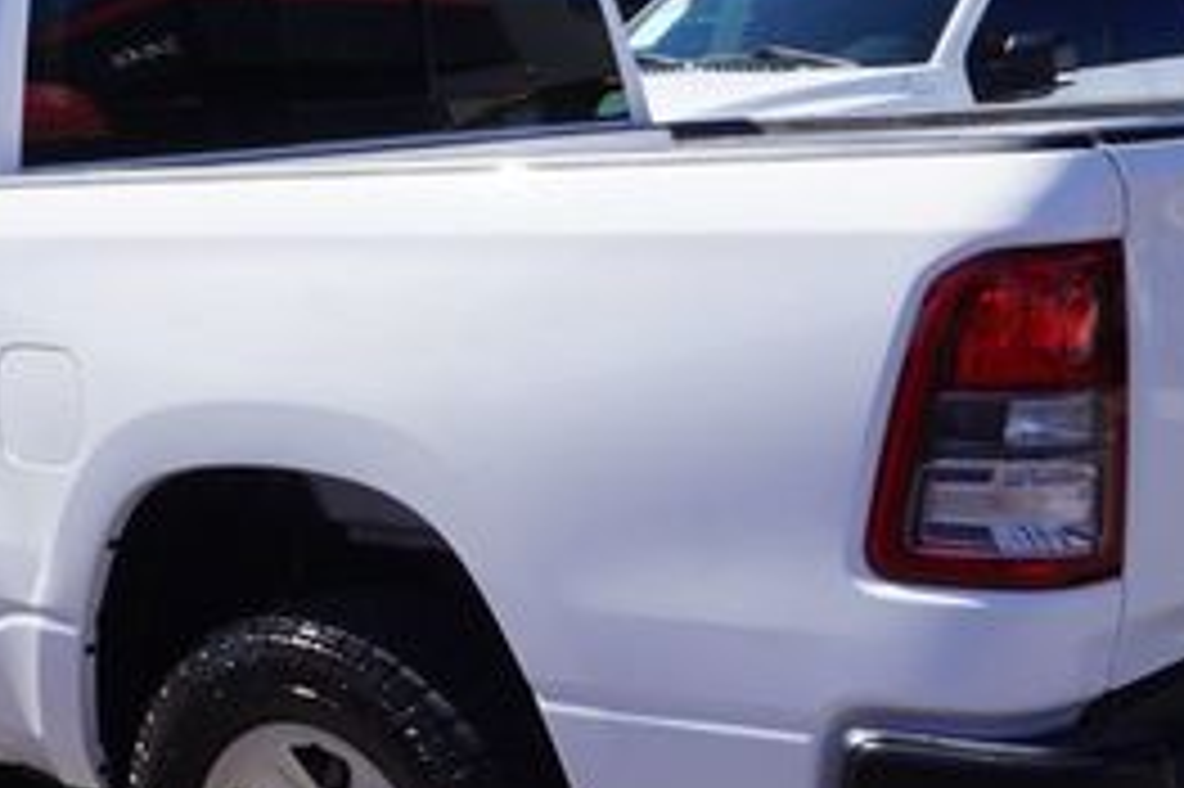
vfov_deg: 18.6
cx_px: 383
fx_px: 2399
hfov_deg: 27.5
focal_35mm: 73
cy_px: 513
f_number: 13
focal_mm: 20
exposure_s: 1/100
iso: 100
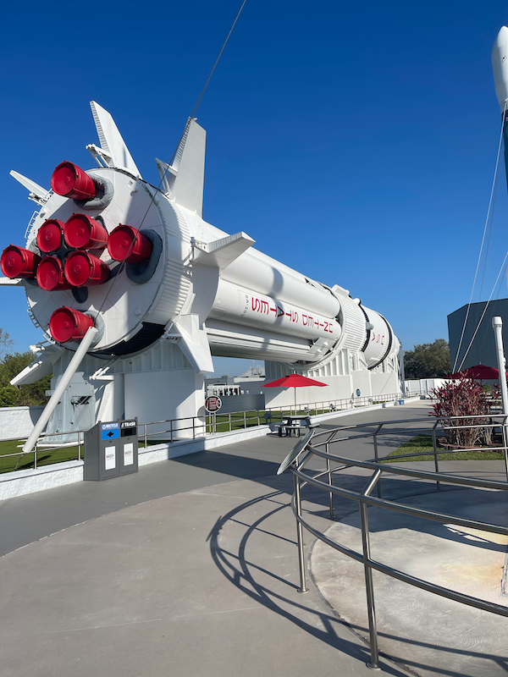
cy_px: 338
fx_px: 509
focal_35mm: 26
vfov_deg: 67.3
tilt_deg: +4.9
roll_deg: +2.6
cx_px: 254
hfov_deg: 53.1
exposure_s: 1/6579
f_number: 1.6
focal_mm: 5.1
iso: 32
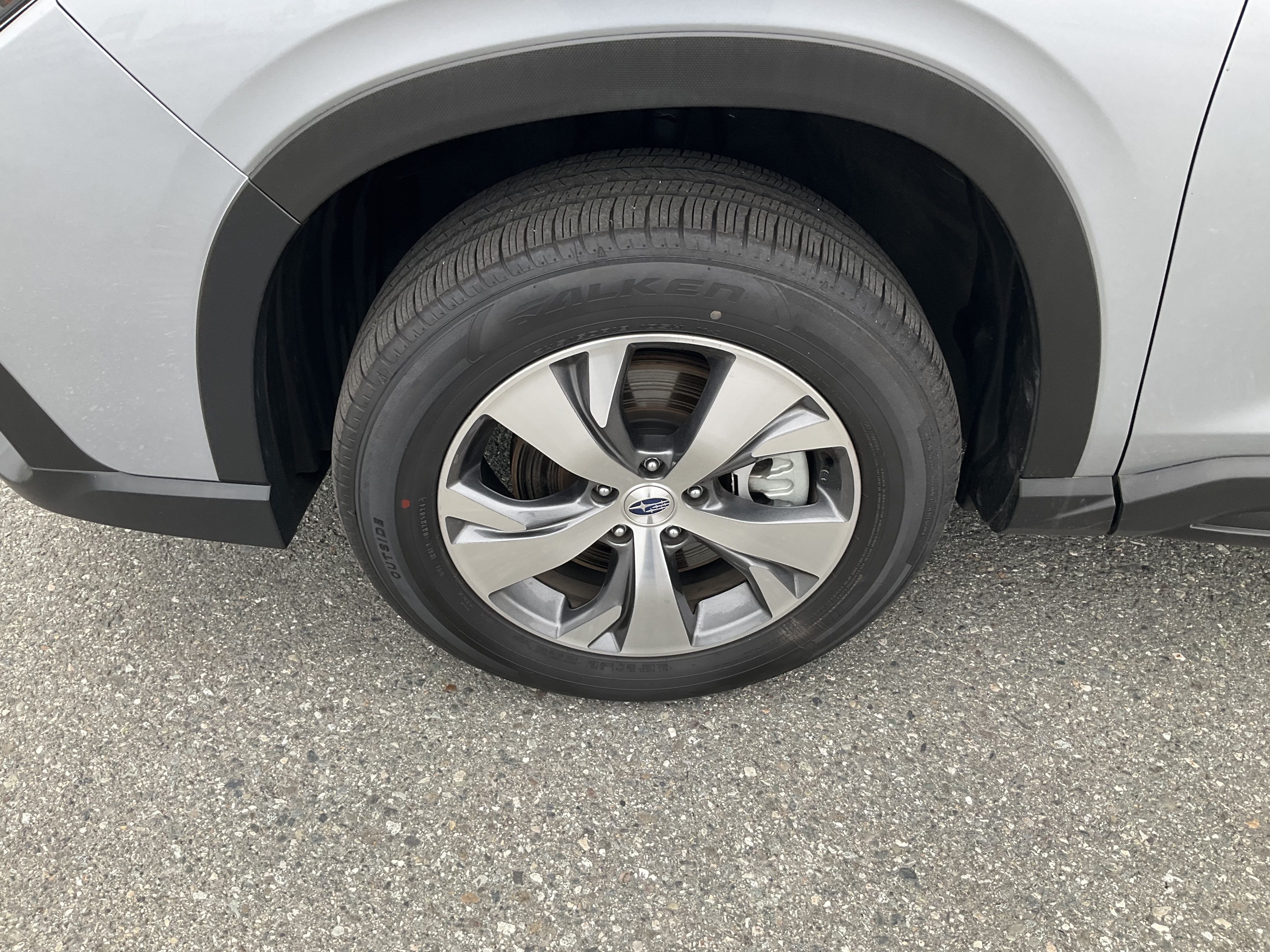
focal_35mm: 29
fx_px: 1064
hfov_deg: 61.7
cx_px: 635
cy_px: 476
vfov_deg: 48.2
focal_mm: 3
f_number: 1.8
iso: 25
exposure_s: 1/122
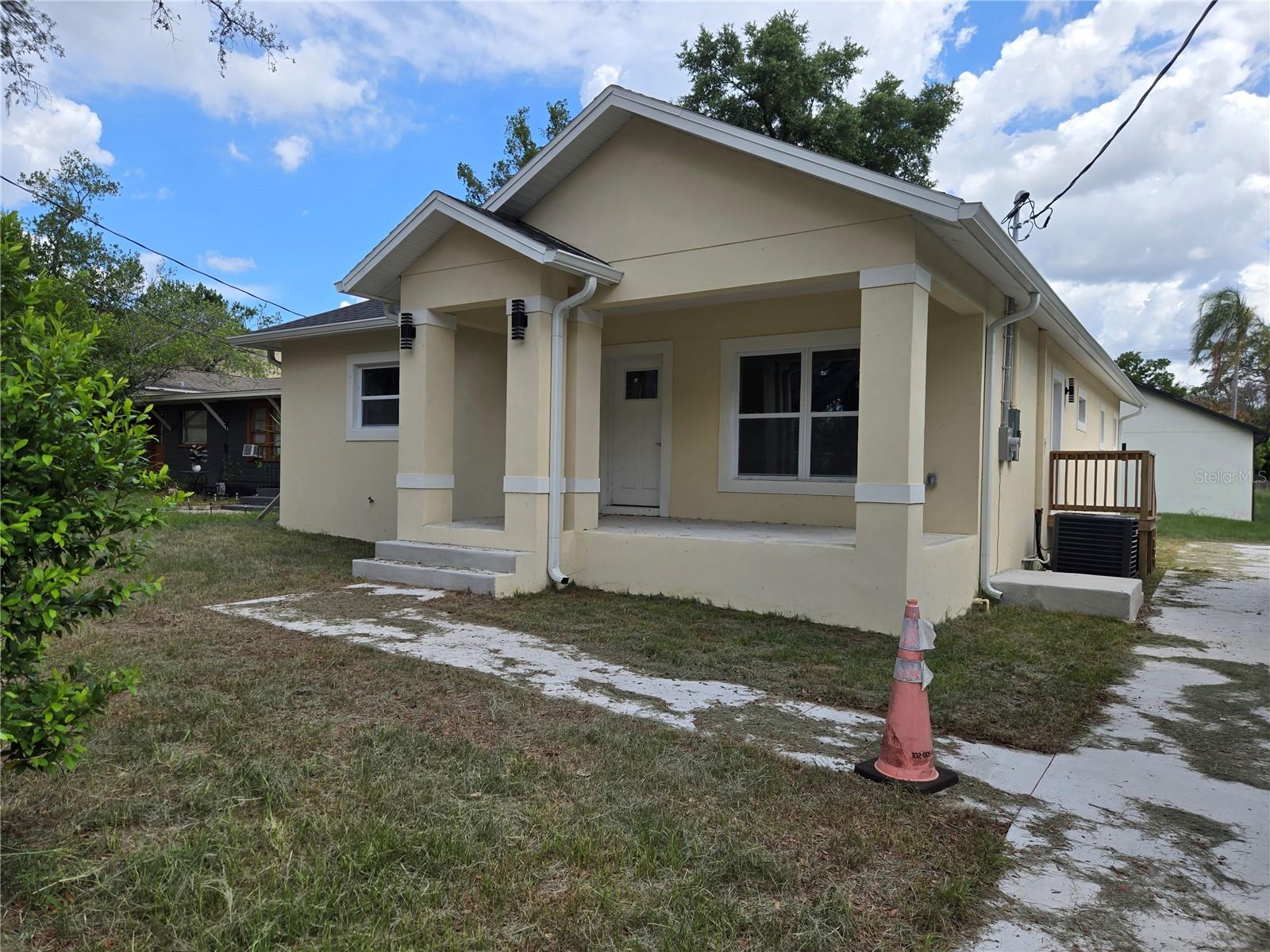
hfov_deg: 73.9
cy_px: 476
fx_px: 844
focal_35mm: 23
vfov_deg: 58.9
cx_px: 635
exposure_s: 1/1347
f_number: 1.8
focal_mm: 5.4
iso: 25
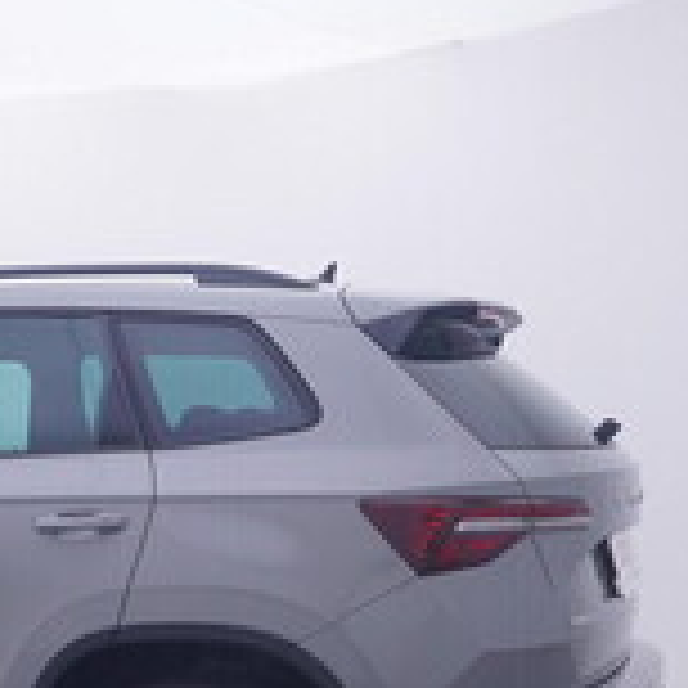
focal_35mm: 69
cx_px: -65
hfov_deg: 23.6
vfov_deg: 24.9
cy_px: 510
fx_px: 1541
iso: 200
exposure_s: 1/80
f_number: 5
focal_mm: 15
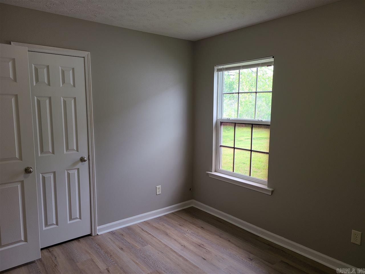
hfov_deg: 67.3
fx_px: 274
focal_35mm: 26
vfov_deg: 53.1
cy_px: 137
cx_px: 182
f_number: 1.8
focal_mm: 5.4
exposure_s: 1/119
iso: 64
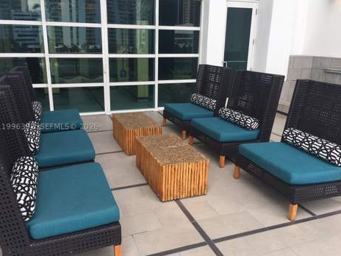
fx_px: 296
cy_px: 127
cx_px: 166
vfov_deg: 46.8
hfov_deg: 60.0
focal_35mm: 30
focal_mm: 4.15
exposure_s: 1/273
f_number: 2.2
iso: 25
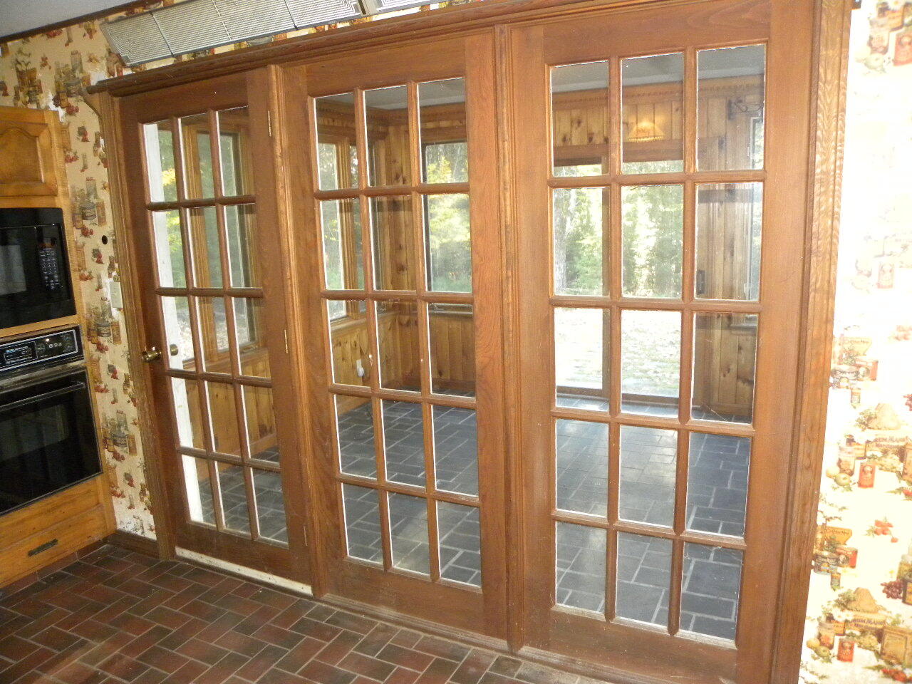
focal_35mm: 26
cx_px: 456
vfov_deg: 53.1
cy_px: 342
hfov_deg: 67.3
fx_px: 685
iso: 400
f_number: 2.8
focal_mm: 4.6
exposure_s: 1/30
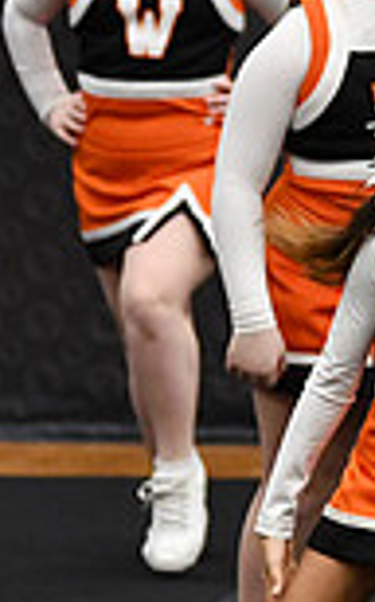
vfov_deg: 2.7
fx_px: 12680
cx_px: 1098
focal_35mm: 774
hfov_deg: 1.7
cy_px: 295
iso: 5000
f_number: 2.8
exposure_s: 1/800
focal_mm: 135
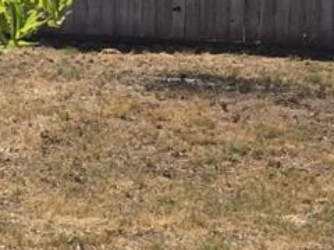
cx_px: -259
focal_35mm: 181
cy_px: 71
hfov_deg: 10.3
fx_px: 1746
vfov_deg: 8.2
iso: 32
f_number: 2.2
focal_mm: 4.15
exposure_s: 1/2825
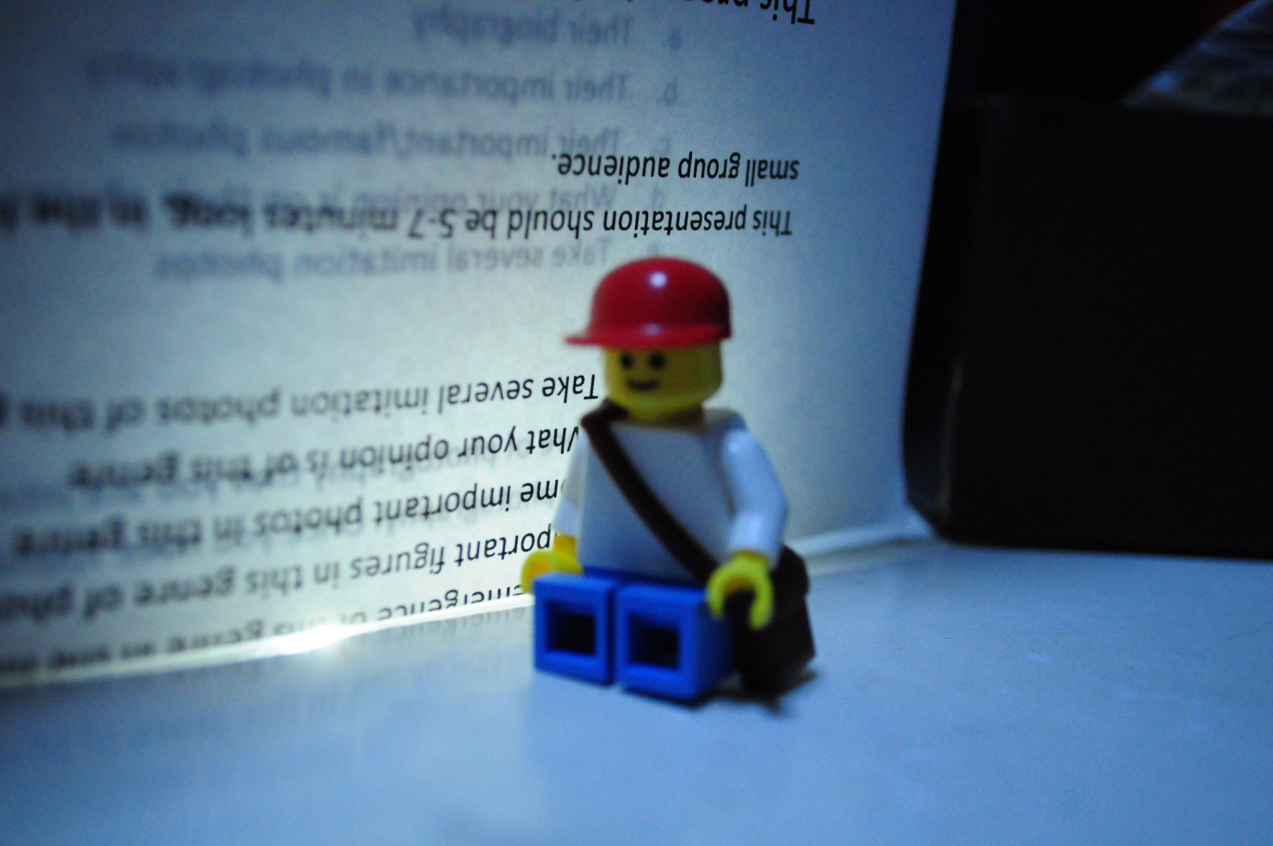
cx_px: 636
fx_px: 1854
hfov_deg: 37.9
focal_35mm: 52
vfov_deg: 25.7
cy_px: 423
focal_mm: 35
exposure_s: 1/125
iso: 2500
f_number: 5
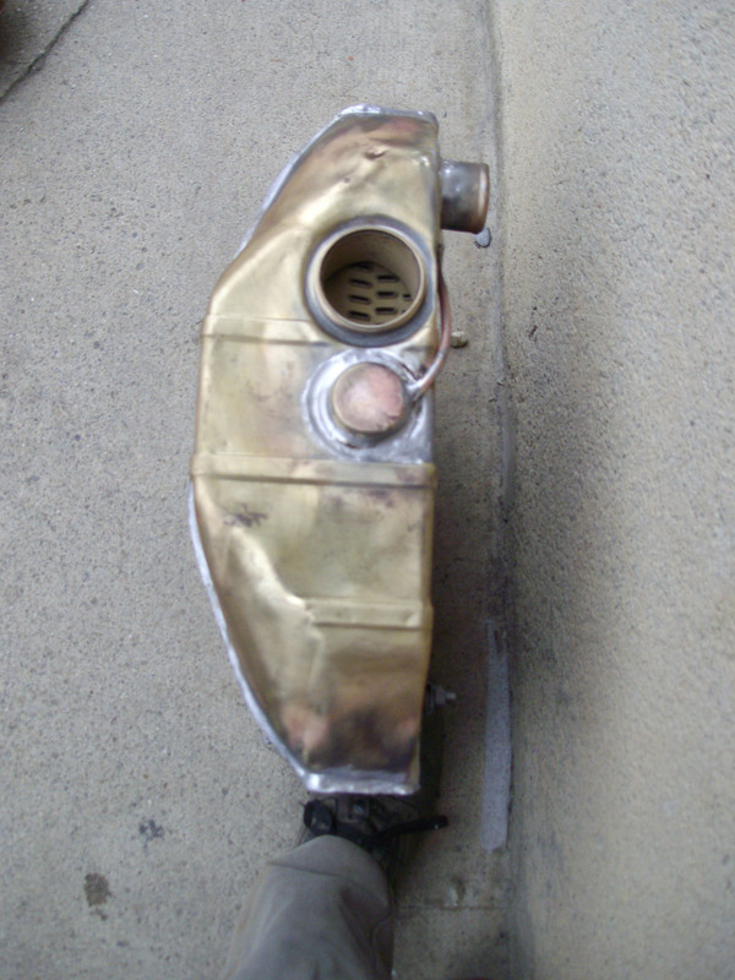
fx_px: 1019
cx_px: 368
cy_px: 490
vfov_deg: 51.4
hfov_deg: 39.7
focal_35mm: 36
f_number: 2.7
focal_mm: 6
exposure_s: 1/250
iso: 160
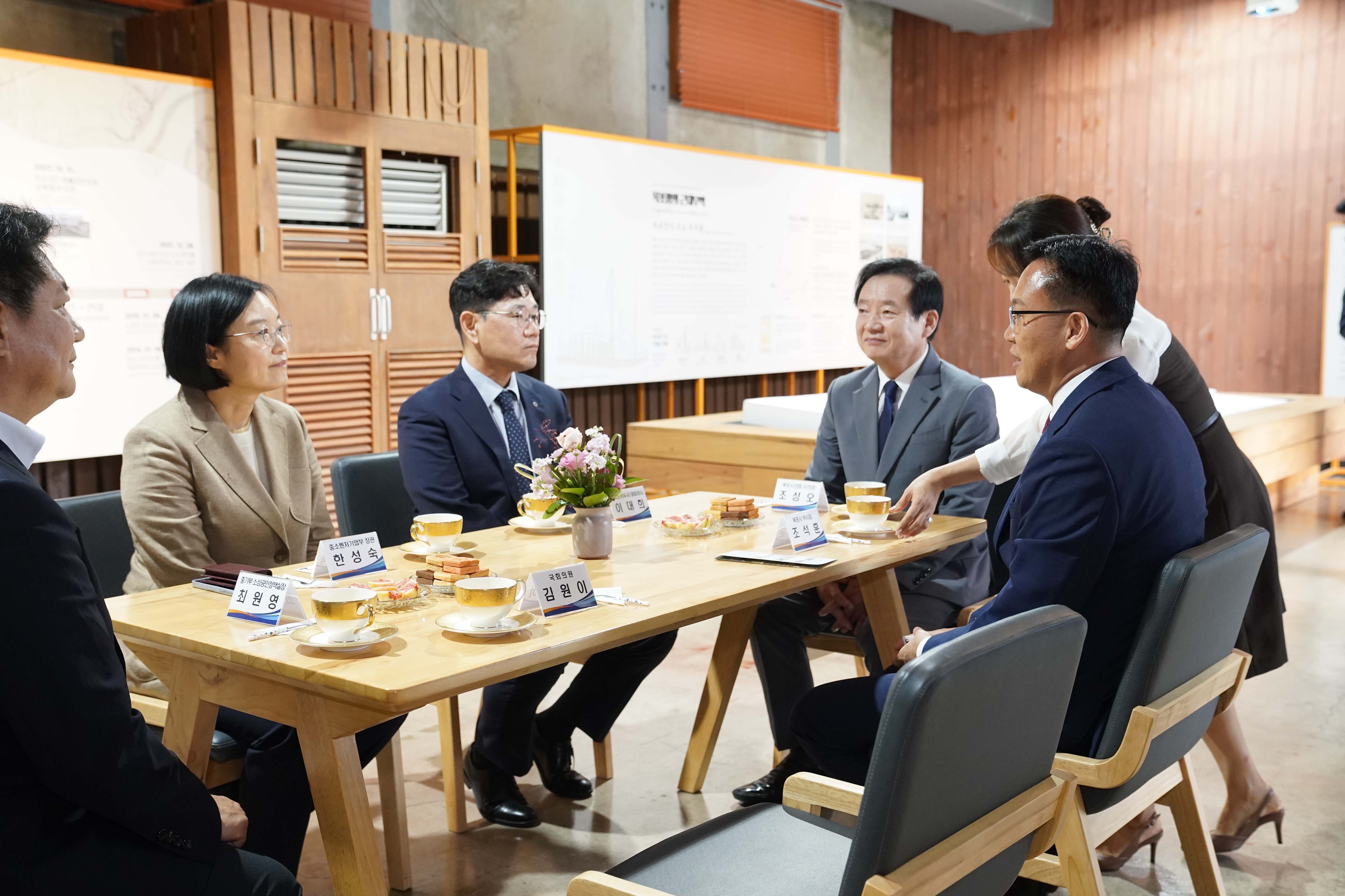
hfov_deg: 50.7
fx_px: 1420
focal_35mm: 38
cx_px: 672
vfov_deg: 35.1
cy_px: 448
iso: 4000
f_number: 4
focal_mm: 38
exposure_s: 1/160
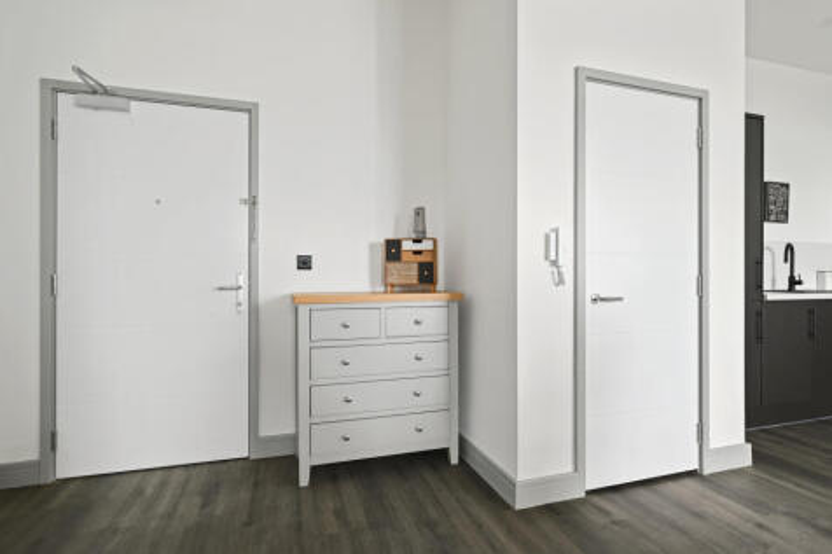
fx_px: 427
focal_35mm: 18
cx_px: 416
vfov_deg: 65.9
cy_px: 277
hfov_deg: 88.5
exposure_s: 1/13
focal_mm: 18.5
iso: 720
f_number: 7.1
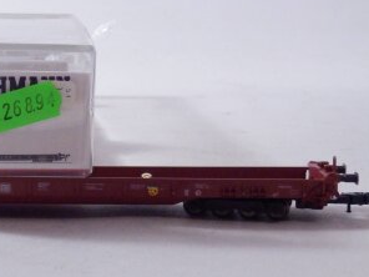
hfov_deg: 14.6
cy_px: 110
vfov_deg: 11.1
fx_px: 1428
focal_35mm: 134
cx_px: 37
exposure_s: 1/160
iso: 800
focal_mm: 11.9
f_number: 4.4
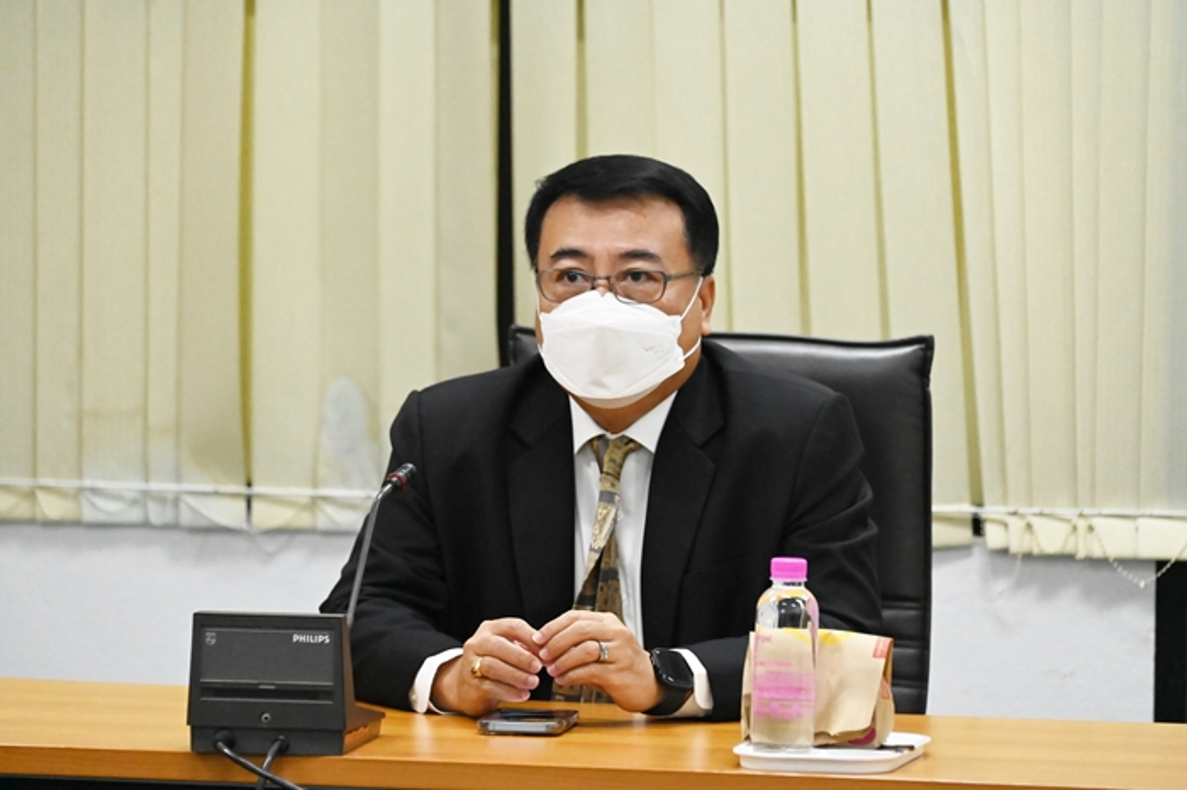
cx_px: 594
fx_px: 5932
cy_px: 395
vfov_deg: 7.6
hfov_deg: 11.4
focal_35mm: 180
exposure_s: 1/320
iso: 10000
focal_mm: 180
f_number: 5.6
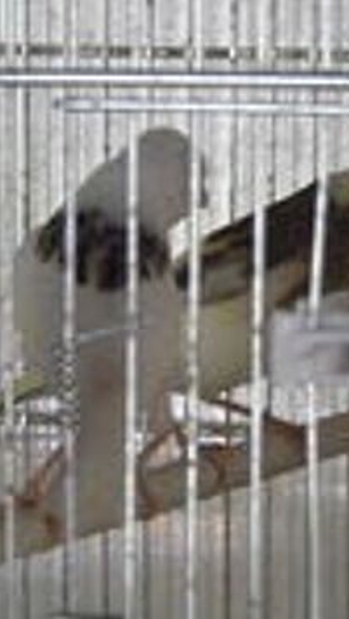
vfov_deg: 12.2
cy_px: 309
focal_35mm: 176
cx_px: 330
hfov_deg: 6.9
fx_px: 2893
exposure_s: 1/50
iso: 400
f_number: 4
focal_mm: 21.6
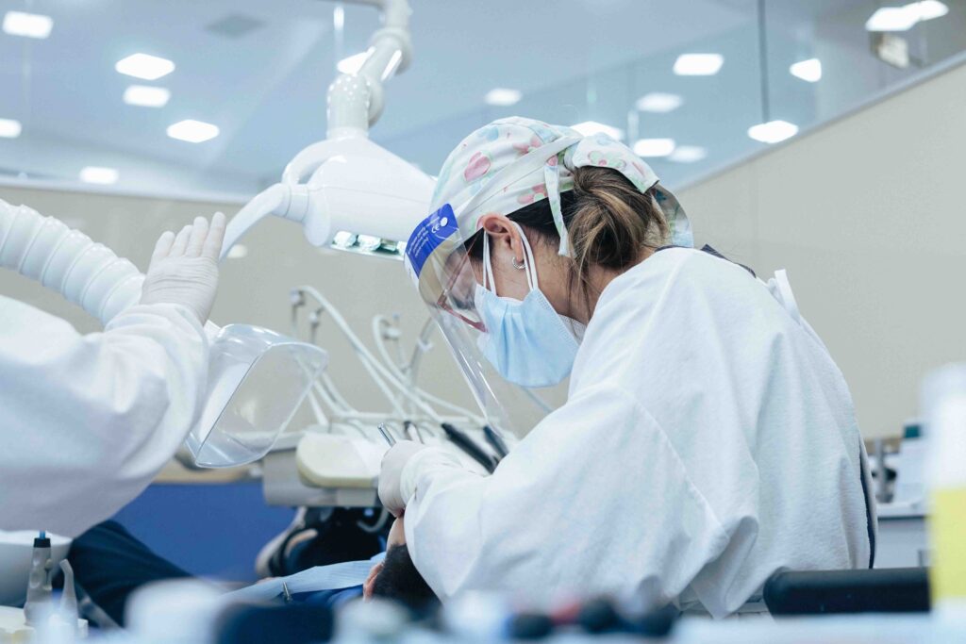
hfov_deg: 39.6
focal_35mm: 50
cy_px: 322
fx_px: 1342
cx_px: 483
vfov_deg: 27.0
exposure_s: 1/100
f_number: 3.5
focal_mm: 50
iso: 250
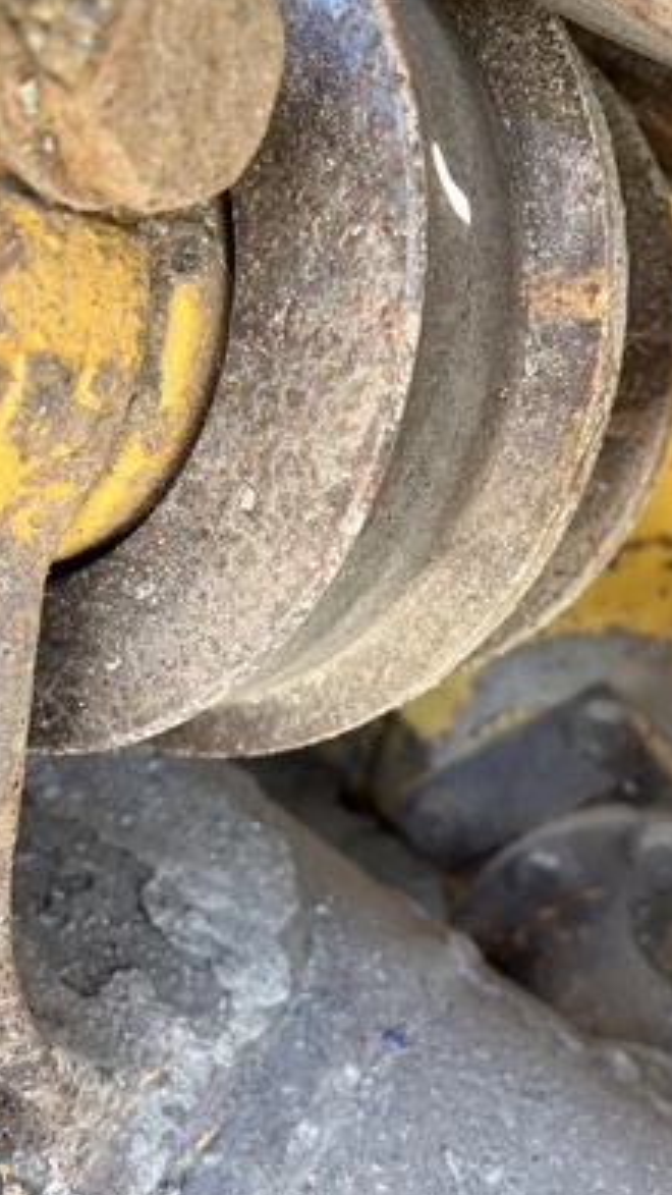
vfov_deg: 66.1
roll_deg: -21.2
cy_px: 602
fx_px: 918
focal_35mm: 29
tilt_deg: -17.9
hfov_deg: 39.9
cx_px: 425
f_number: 1.6
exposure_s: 1/124
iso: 32
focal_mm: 5.1
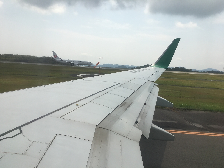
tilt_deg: -5.2
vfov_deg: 48.2
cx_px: 112
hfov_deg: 61.7
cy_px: 84
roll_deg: -4.8
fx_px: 188
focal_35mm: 29
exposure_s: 1/2331
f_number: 2.2
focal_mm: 4.15
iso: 25
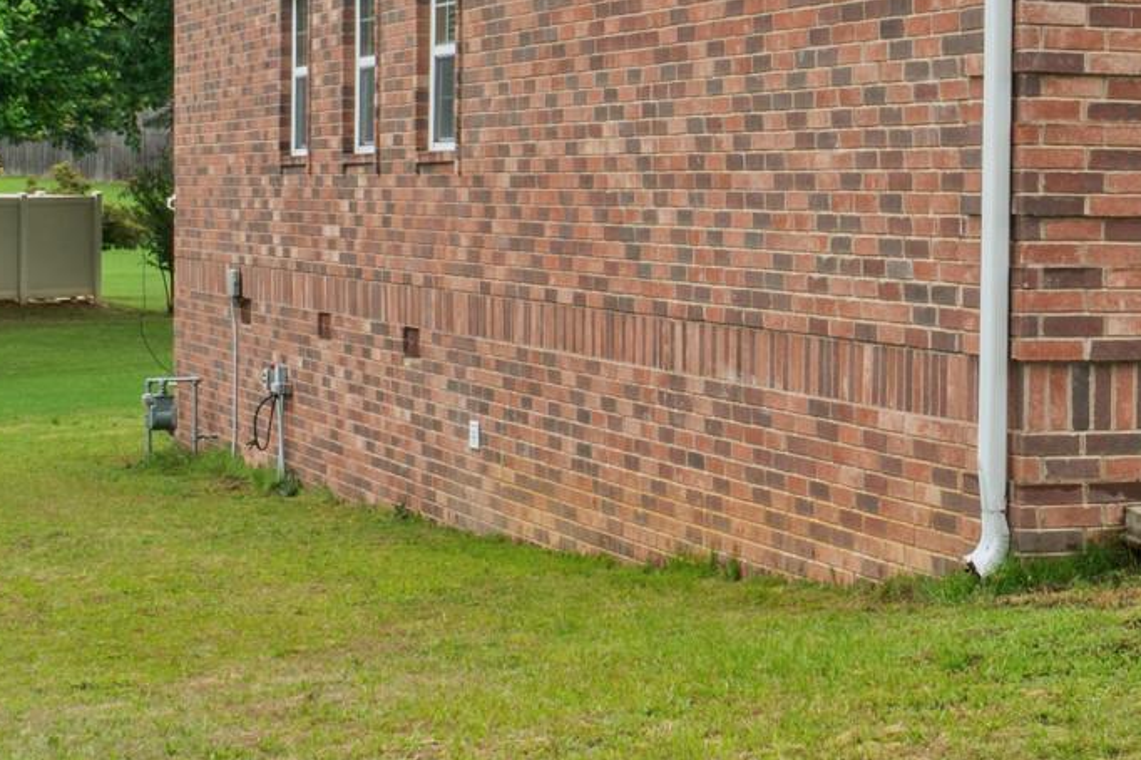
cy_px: 283
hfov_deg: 20.4
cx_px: 890
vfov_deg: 13.8
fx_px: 3136
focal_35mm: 99
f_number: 9
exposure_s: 1/15
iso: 250
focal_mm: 18
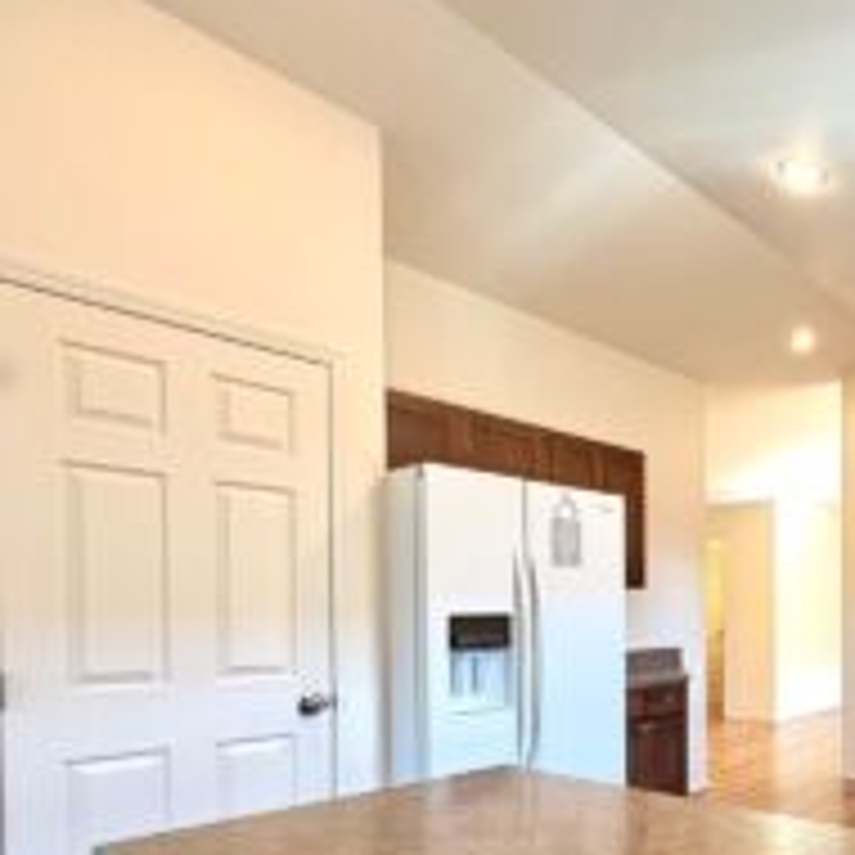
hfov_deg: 52.4
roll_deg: +0.3
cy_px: 621
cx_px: 792
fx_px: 727
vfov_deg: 58.4
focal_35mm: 26
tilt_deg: -0.4
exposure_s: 1/60
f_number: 2.2
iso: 200
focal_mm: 2.22
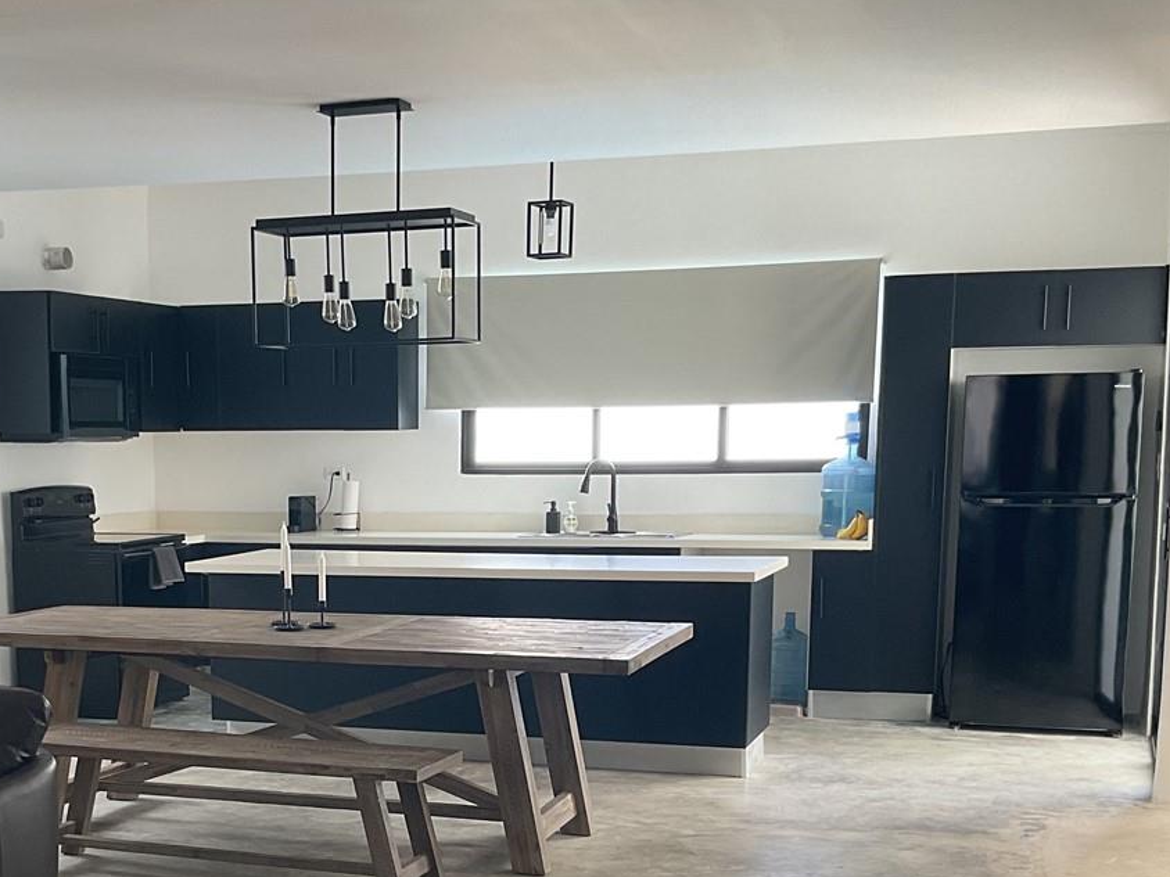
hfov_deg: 34.4
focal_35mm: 55
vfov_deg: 26.0
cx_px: 333
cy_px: 729
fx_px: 1859
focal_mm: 3
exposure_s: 1/120
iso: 64
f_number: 1.8
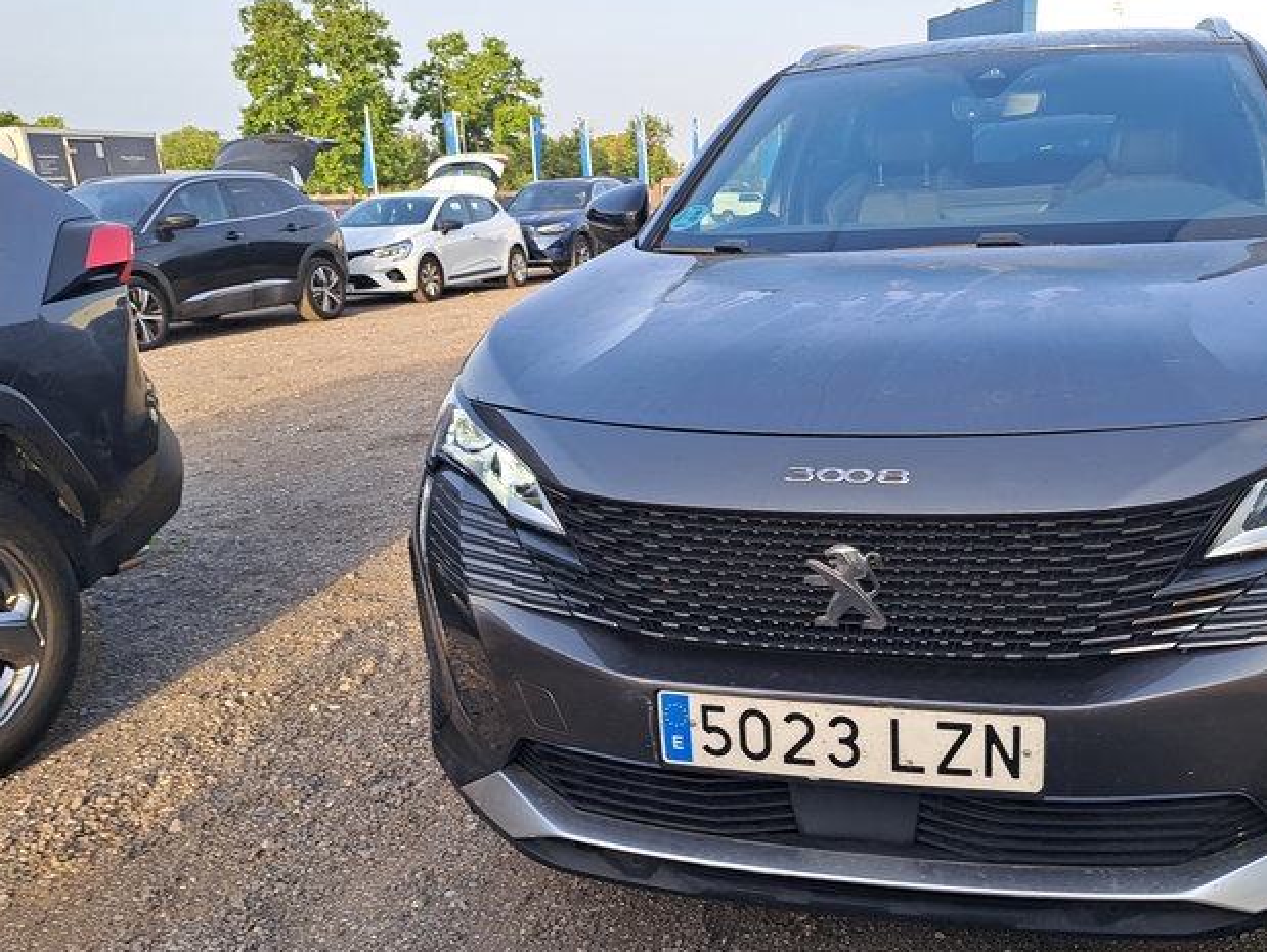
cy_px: 528
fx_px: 1135
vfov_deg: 45.4
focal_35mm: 31
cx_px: 802
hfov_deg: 57.5
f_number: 1.8
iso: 50
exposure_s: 1/240
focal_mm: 5.23
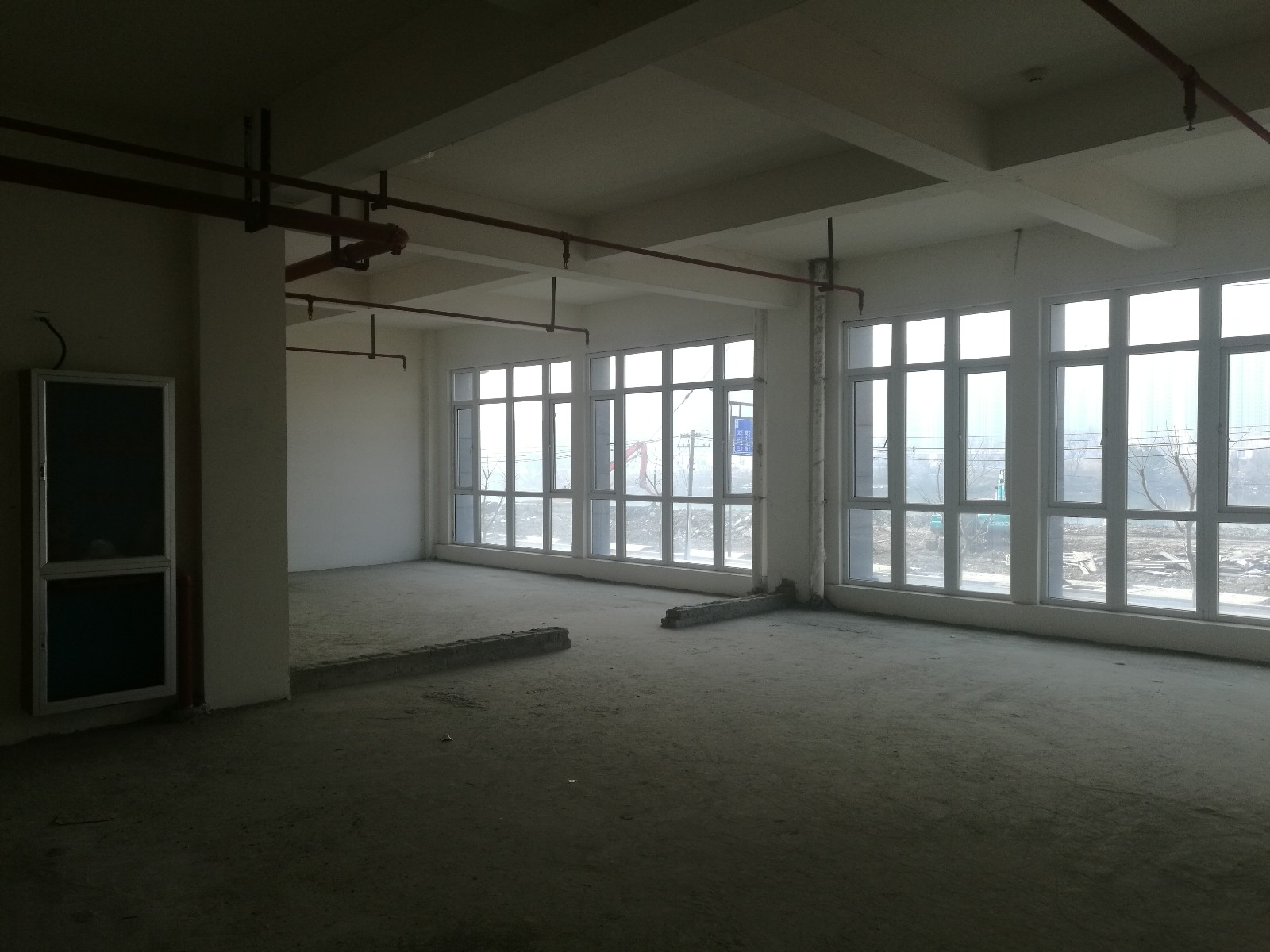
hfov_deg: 65.3
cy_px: 476
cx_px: 635
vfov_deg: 51.4
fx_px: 991
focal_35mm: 27
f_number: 2
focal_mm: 4.04
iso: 50
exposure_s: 1/132
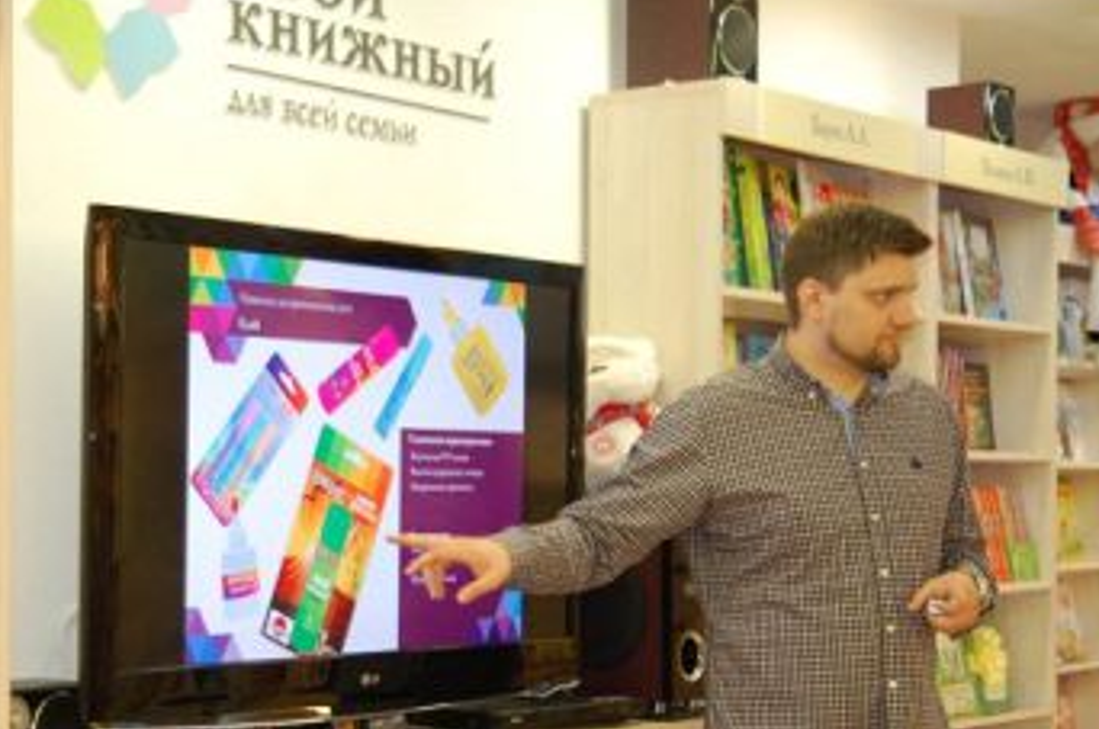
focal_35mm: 77
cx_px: 363
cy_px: 495
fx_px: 2339
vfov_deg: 17.7
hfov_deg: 26.3
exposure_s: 1/60
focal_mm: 35
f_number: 2.8
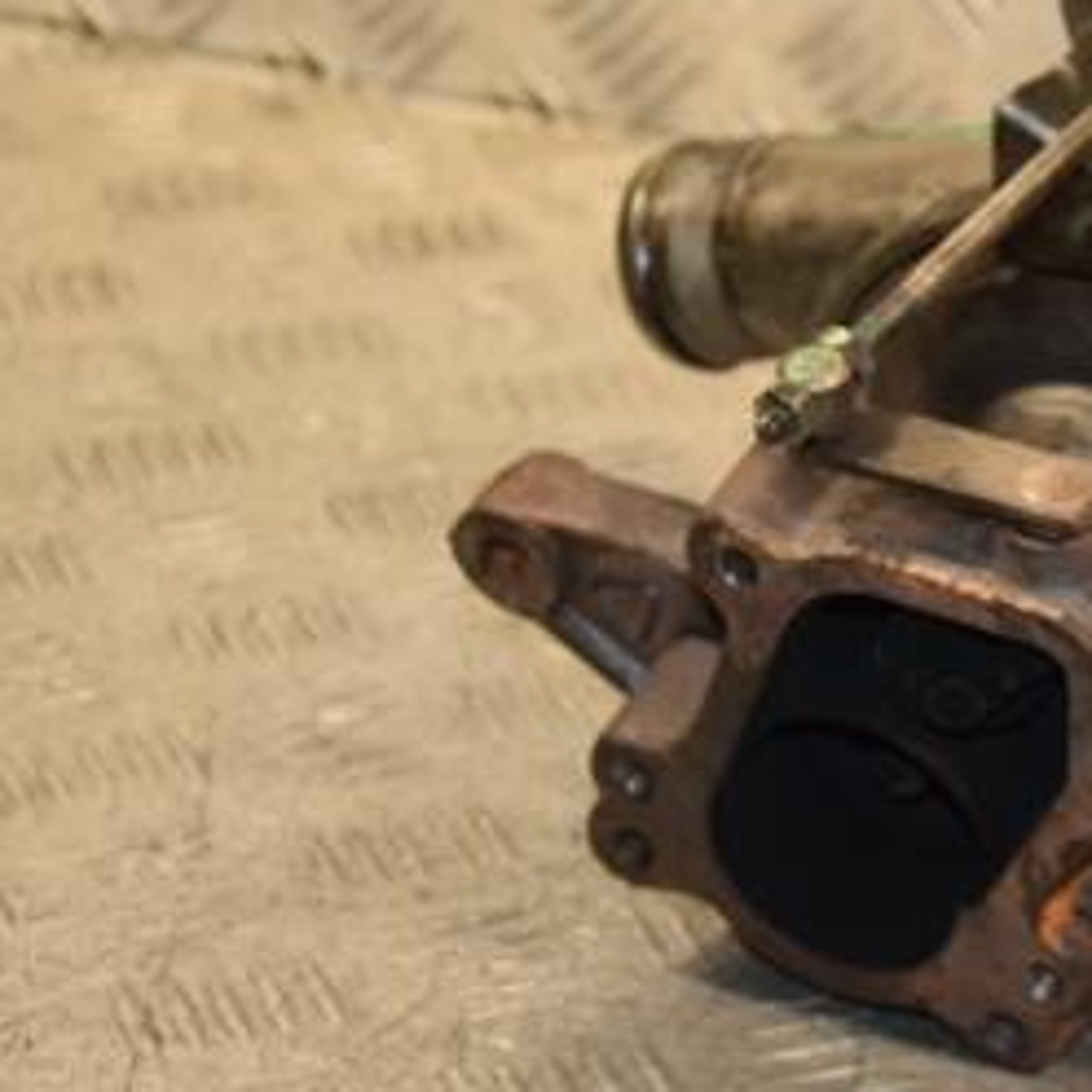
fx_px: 5282
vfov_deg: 11.8
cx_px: 1074
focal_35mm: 148
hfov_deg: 11.7
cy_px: 493
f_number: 4.8
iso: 800
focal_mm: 48
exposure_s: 1/160
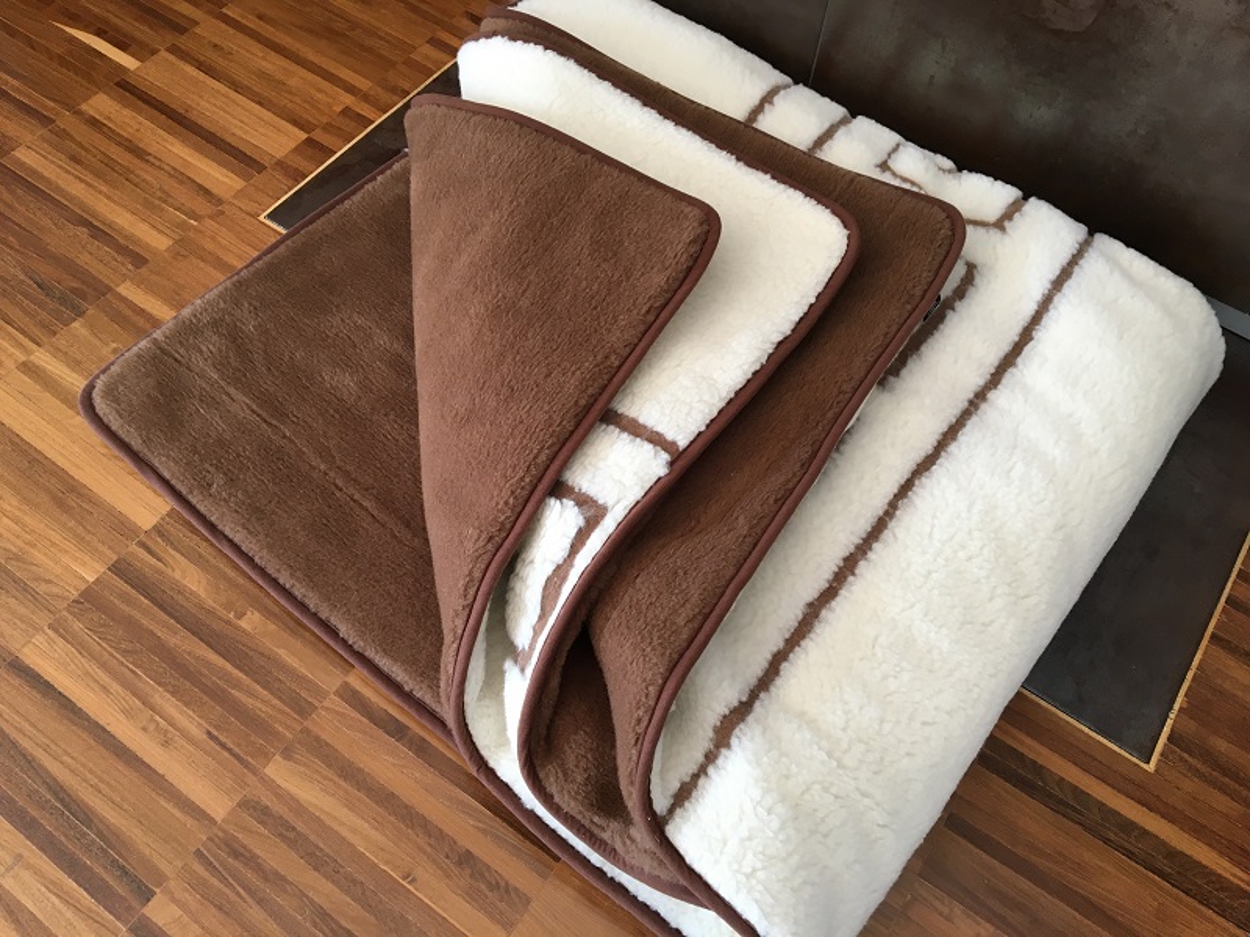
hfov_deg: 61.7
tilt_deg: -60.5
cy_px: 468
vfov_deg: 48.2
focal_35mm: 29
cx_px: 625
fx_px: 1047
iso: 50
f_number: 2.2
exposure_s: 1/30
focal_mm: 4.15
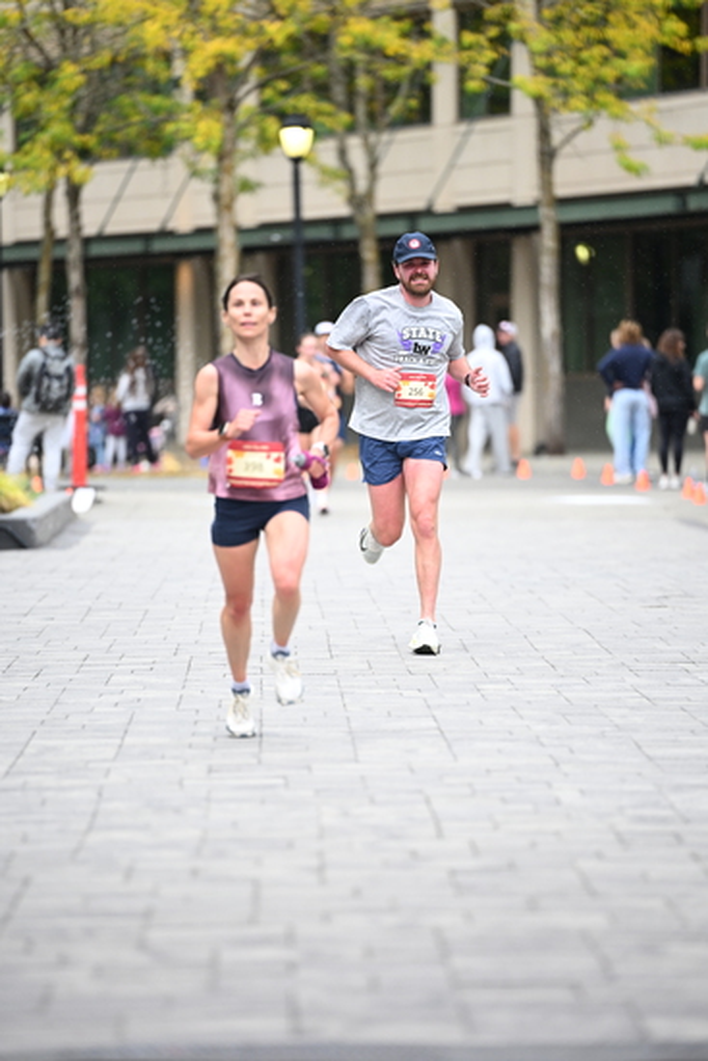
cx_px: 354
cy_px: 530
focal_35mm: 200
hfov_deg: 6.9
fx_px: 5896
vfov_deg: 10.3
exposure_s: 1/1250
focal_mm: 200
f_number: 2.8
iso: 1250
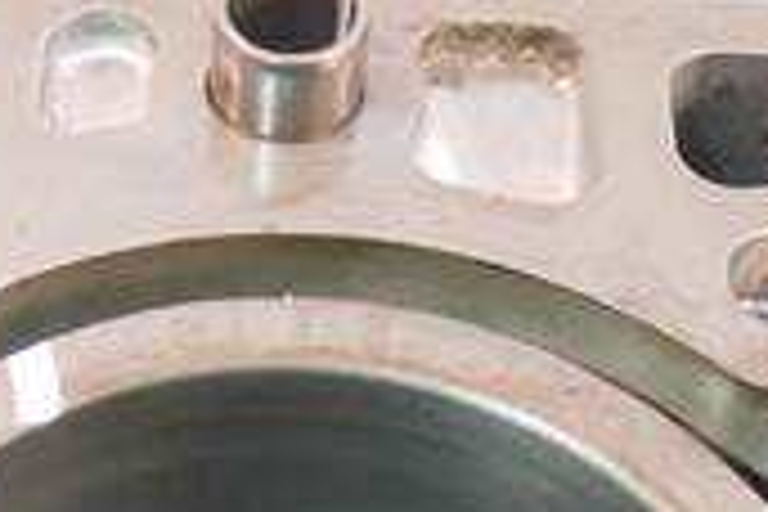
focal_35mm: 70
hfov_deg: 27.8
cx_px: 81
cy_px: 732
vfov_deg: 17.7
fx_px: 1493
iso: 1600
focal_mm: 12
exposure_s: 1/60
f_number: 3.5
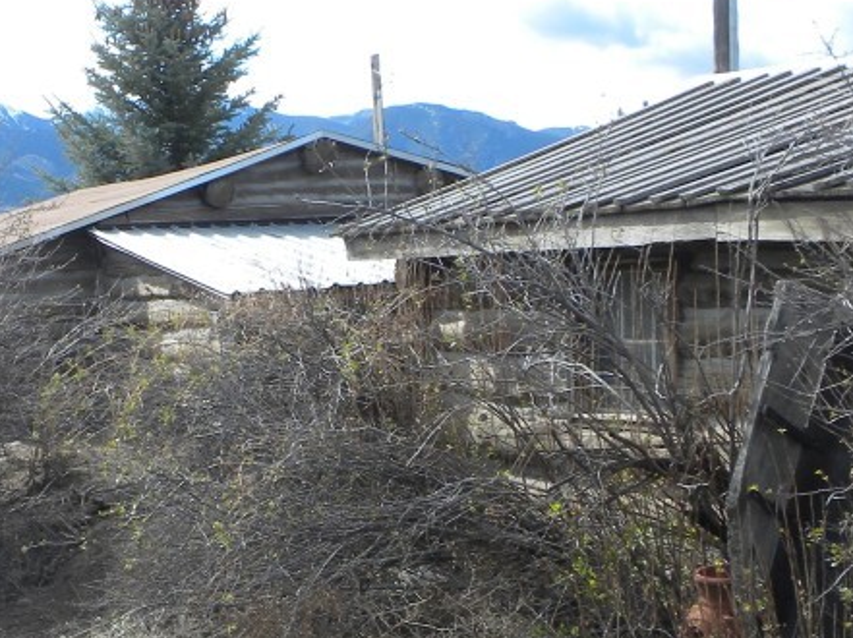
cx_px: 147
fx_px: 2117
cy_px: 497
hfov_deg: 22.4
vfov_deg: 17.0
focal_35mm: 86
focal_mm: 6.6
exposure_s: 1/53.6
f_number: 10
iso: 64
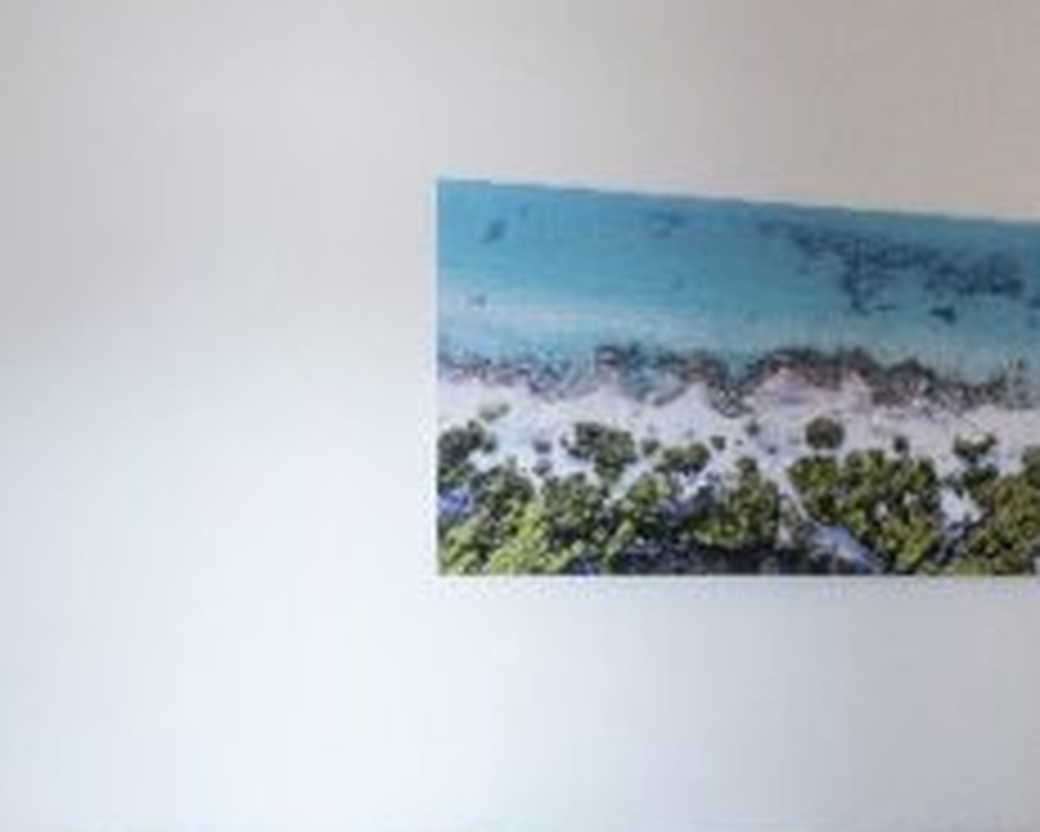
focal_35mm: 53
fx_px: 1632
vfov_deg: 28.3
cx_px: 1643
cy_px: 600
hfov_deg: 24.9
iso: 400
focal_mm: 17
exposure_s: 1.3
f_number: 13
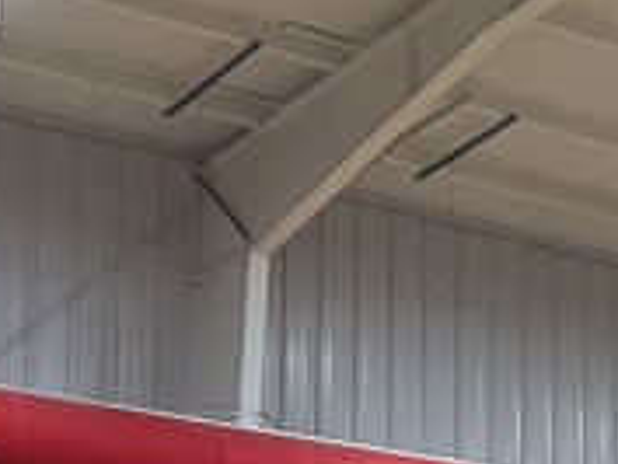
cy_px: 858
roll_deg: -0.6
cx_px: 1236
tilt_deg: +4.4
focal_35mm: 139
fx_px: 2483
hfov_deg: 12.5
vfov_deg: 10.1
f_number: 1.78
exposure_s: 1/151
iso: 200
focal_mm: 6.76
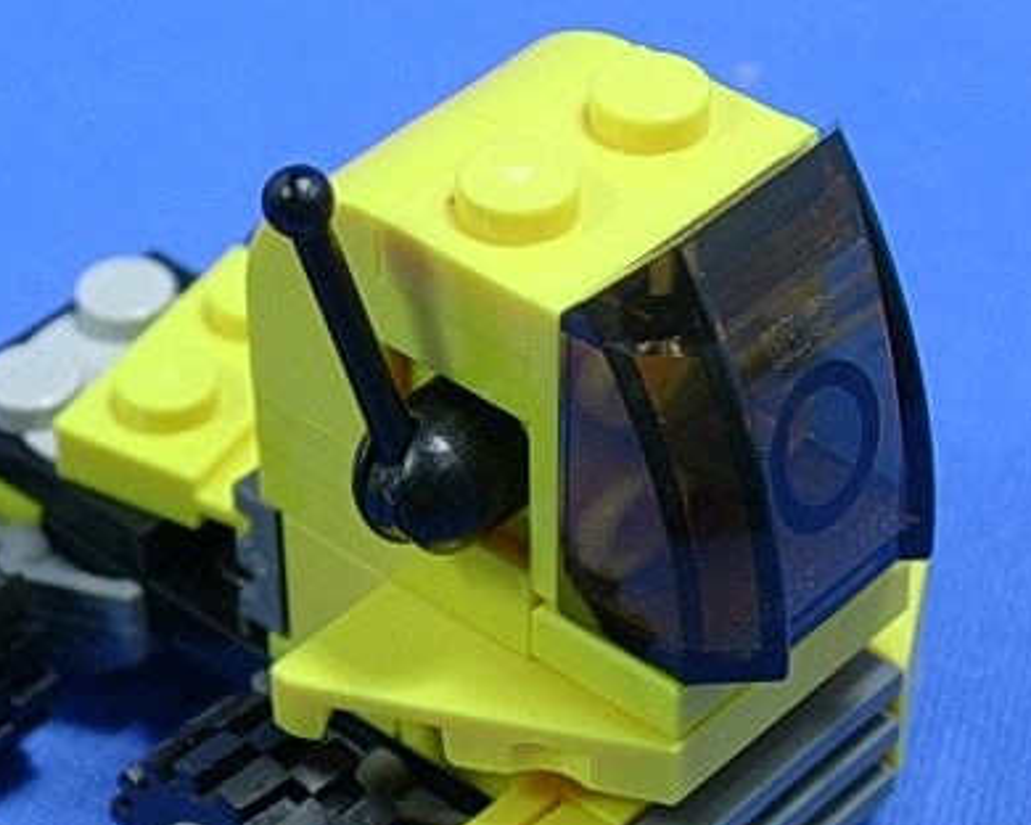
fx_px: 3662
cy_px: 569
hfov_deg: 16.0
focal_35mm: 120
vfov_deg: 12.8
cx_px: 434
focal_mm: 11.3
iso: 70
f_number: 3.8
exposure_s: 1/16.4
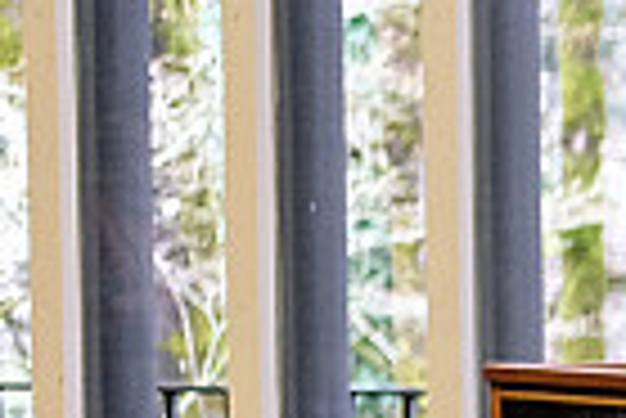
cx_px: 2058
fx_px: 6615
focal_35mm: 380
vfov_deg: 3.6
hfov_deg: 5.1
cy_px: 726
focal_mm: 35
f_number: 2
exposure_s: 1/125
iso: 800
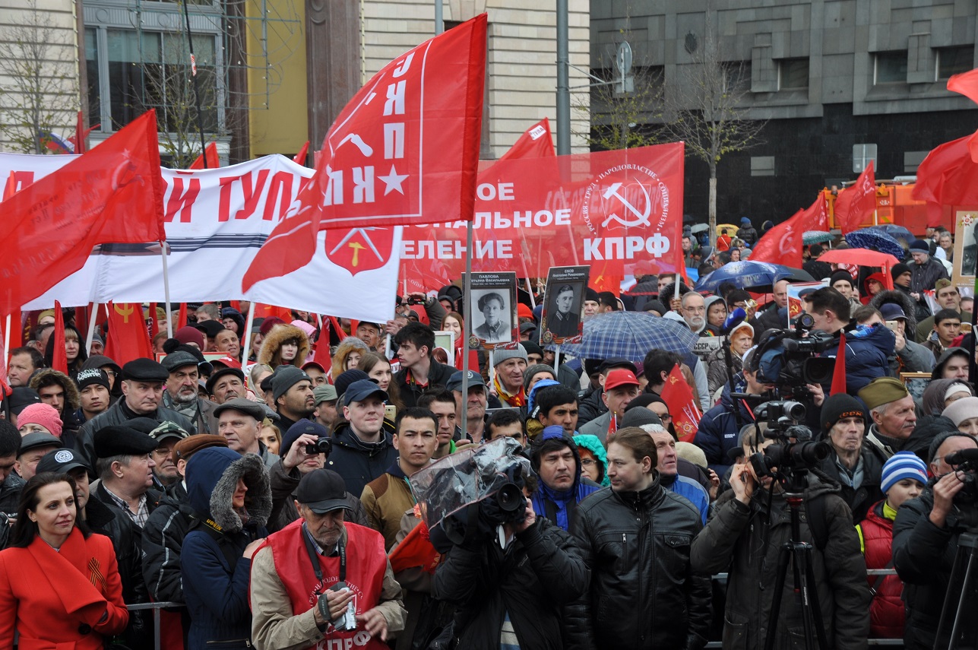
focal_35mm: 78
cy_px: 325
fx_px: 2117
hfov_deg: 26.0
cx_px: 489
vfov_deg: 17.5
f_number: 7.1
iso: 200
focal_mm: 52
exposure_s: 1/50
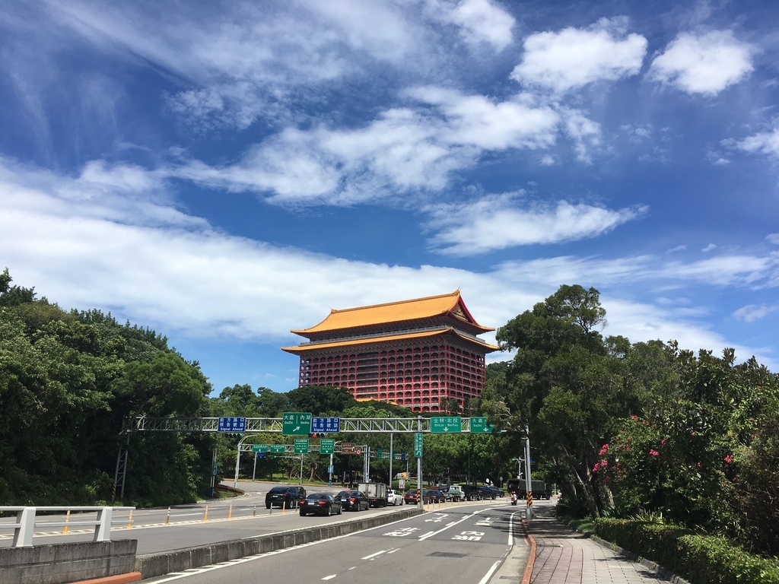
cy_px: 292
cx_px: 390
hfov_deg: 61.7
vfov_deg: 48.2
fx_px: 653
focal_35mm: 29
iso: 25
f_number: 2.2
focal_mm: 4.15
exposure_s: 1/2747
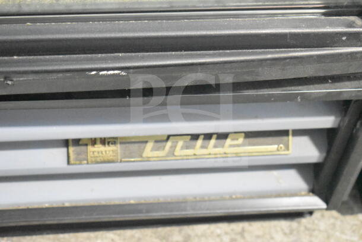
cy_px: 121
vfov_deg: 16.6
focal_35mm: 82
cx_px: 181
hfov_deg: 24.6
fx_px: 830
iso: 20000
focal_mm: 55
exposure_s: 1/100
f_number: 5.6
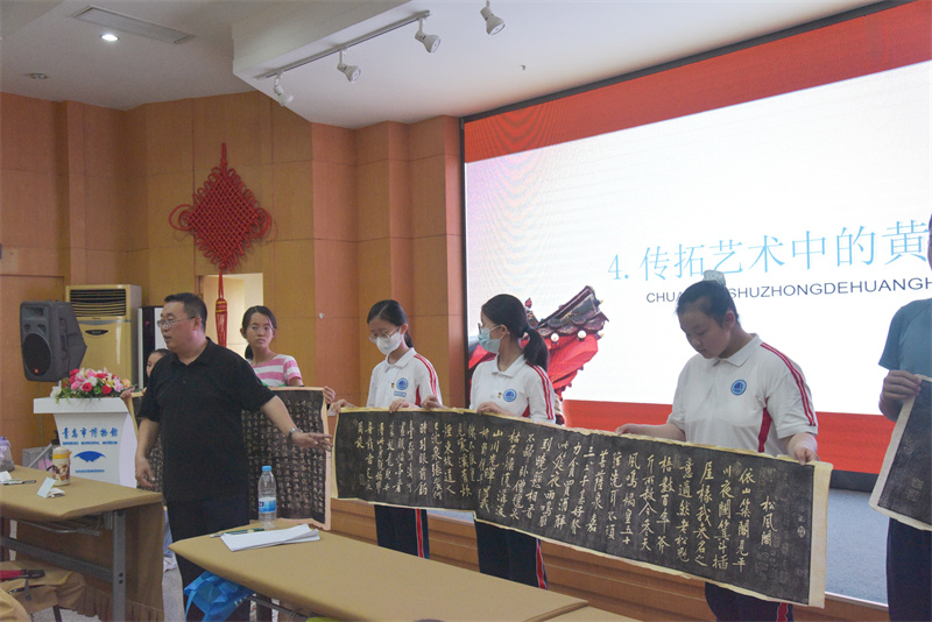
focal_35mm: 35
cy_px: 311
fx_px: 906
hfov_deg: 54.4
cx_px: 466
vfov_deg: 37.9
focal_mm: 35
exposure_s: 1/160
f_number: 8
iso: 6400
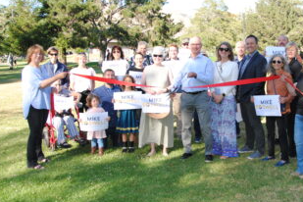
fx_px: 353
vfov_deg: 31.9
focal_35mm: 42
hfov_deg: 45.6
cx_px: 205
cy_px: 104
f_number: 4
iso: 100
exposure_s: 1/200
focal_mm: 18
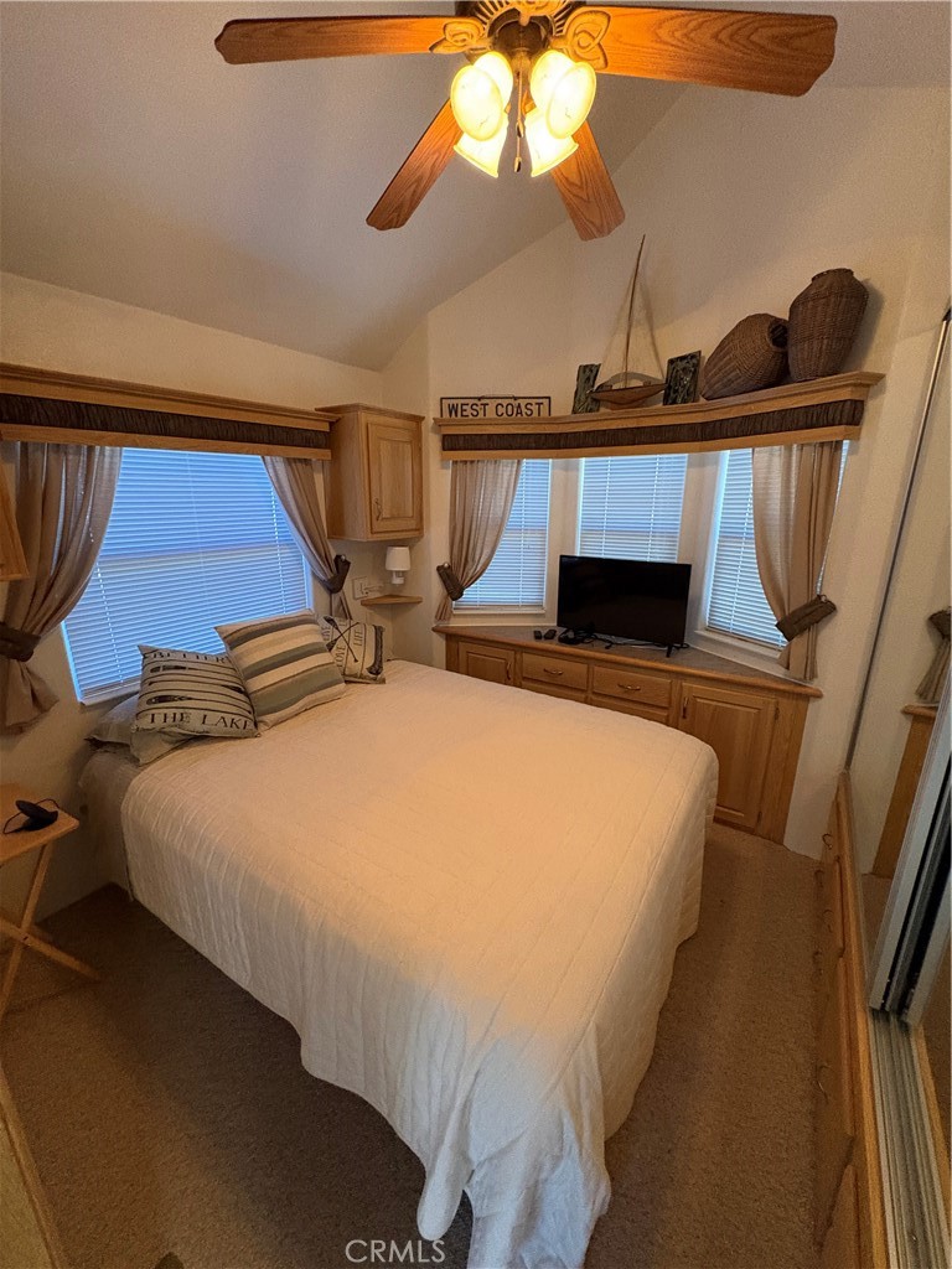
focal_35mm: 14
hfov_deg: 85.7
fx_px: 513
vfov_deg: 102.1
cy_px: 634
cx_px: 476
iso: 800
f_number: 2.2
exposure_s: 1/60
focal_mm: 2.22
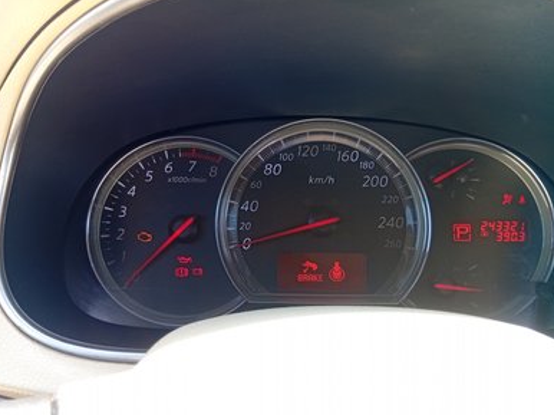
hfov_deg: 63.5
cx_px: 271
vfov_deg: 49.7
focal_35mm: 28
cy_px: 210
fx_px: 448
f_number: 1.8
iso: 50
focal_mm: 3.84
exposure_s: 1/50
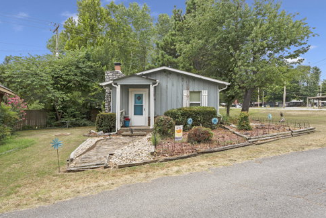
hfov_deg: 82.1
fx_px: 187
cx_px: 157
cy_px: 109
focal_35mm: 21
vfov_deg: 60.4
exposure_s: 1/400
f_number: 8
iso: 200
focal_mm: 19.6
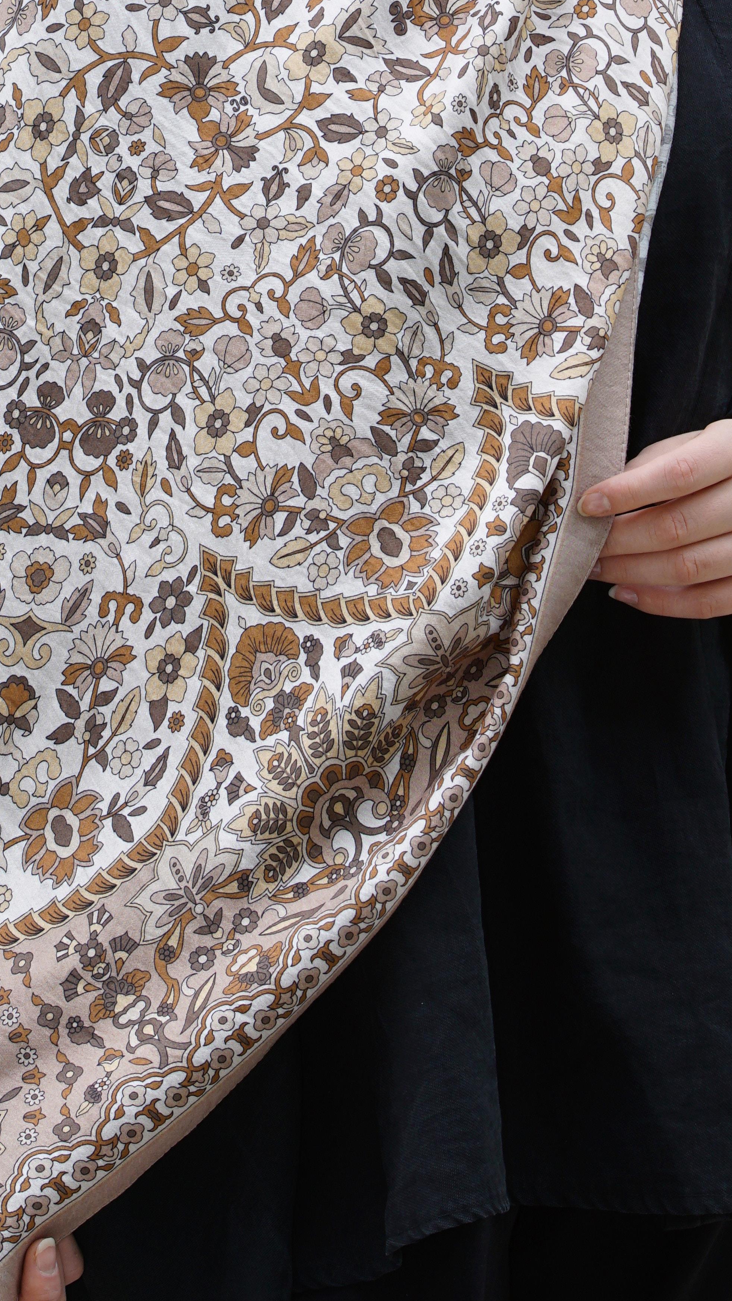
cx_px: 362
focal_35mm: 227
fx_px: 7834
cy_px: 85
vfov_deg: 9.4
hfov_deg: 5.3
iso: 200
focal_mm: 95
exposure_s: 1/100
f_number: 7.1
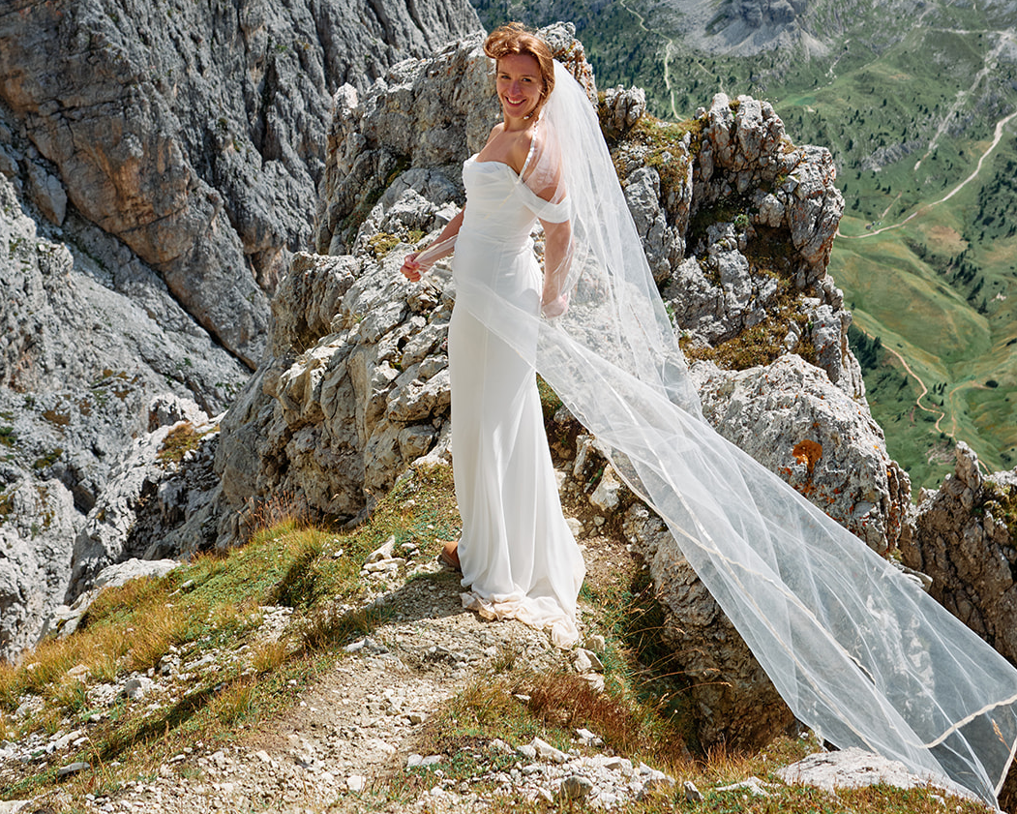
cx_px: 512
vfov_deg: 29.5
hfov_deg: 37.3
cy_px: 158
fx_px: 1505
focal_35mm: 50
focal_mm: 23
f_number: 4
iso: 125
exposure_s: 1/1250
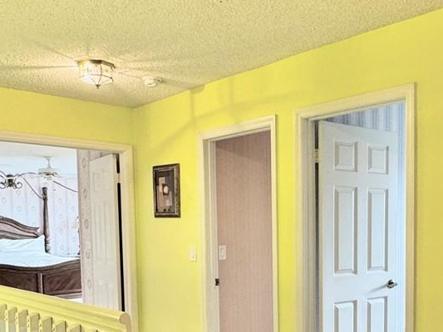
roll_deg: +0.6
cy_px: 270
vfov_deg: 33.3
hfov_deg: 44.1
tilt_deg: -5.1
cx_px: 295
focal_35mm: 42
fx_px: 538
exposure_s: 1/60
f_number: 2.2
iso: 320
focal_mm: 2.22
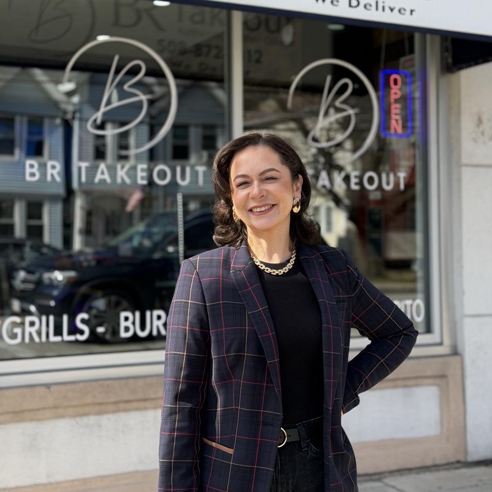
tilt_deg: +2.6
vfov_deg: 30.0
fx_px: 917
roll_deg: +0.6
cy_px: 201
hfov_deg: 30.0
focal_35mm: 57
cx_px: 246
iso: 64
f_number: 1.78
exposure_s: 1/2033
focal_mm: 6.76
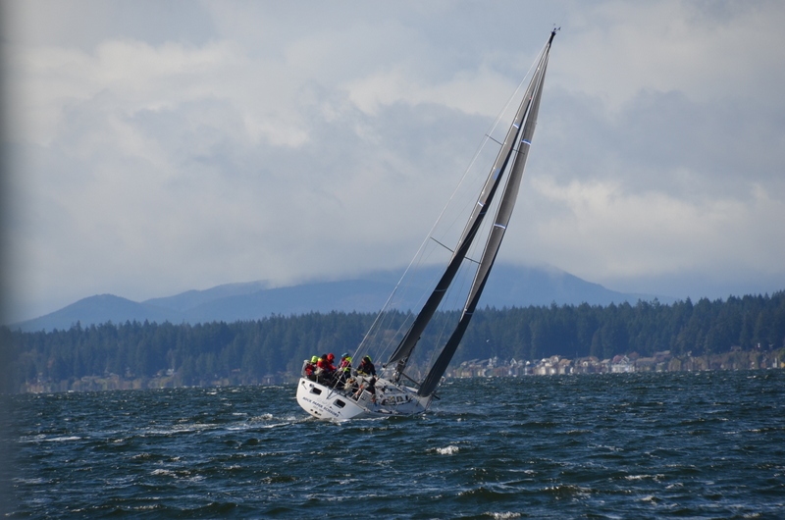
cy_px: 260
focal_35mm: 330
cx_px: 392
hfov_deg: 6.3
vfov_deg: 4.1
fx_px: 7181
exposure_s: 1/1000
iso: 200
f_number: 8
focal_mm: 220
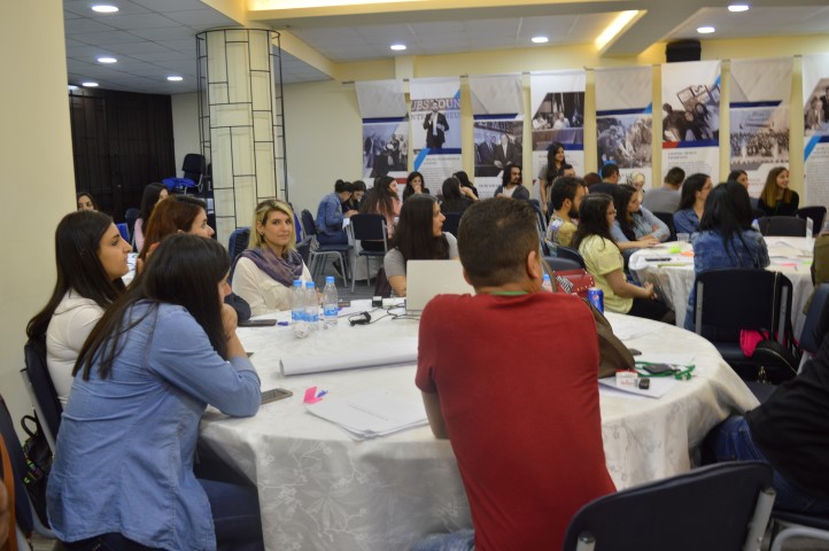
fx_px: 759
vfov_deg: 39.9
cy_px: 276
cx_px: 414
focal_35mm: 33
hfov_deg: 57.3
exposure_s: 1/40
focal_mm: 22
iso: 400
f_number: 5
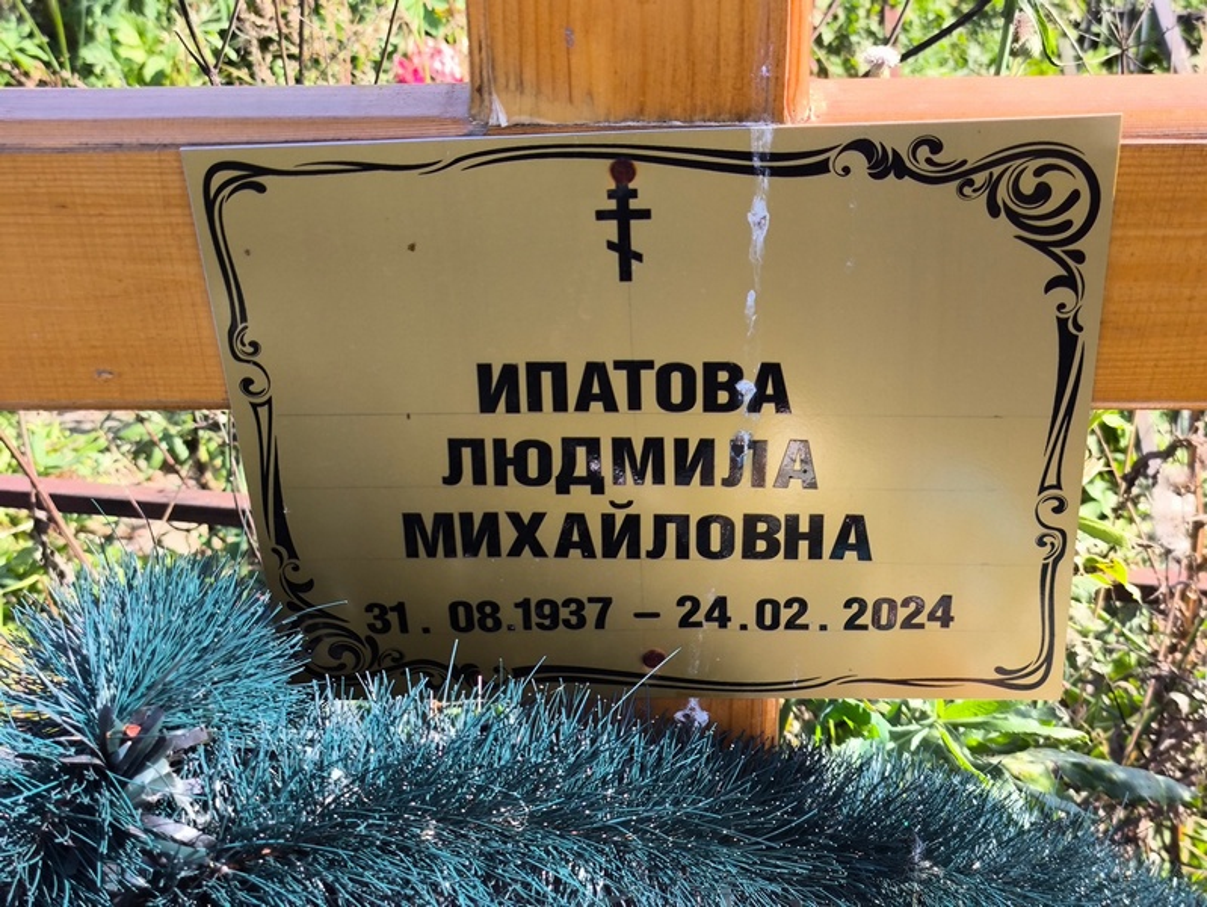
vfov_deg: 29.1
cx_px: 604
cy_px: 454
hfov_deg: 38.2
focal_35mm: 50
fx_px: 1744
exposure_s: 1/315
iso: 50
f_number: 1.7
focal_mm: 4.71
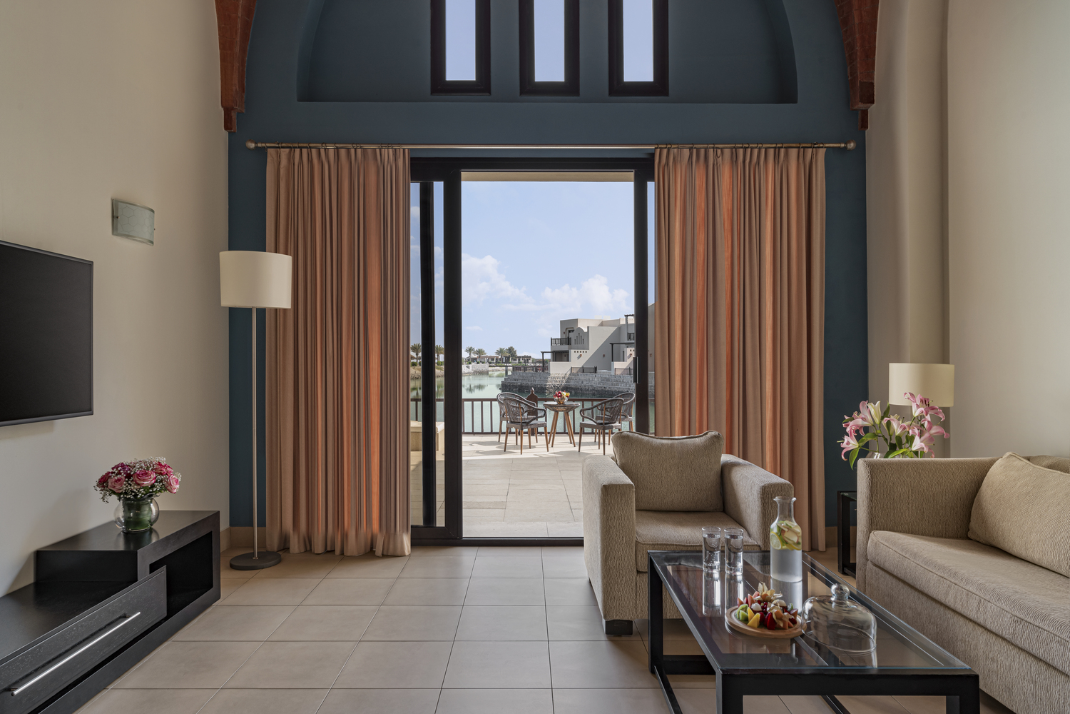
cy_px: 357
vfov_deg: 57.2
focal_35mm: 22
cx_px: 535
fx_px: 654
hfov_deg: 78.6
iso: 200
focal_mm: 22
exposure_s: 1/50
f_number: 11
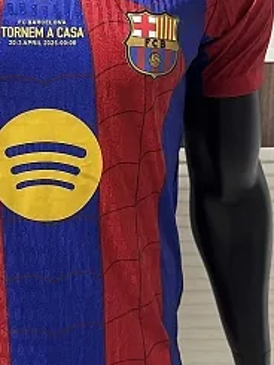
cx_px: 53
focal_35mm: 49
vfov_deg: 38.6
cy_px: 134
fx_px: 517
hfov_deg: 29.0
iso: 800
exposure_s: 1/60
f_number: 1.78
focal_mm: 6.76
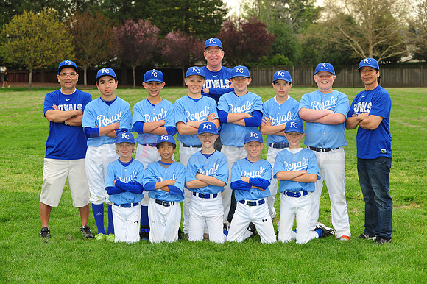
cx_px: 214
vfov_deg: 14.8
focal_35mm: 92
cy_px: 142
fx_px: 1091
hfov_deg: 22.2
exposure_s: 1/320
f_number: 7.1
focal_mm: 92
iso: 400
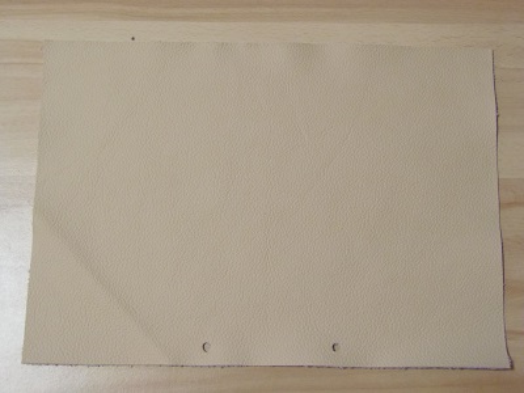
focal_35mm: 49
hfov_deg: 38.9
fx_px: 742
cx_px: 262
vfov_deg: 29.7
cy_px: 196
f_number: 3.8
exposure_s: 1/15
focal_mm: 9.1
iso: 500
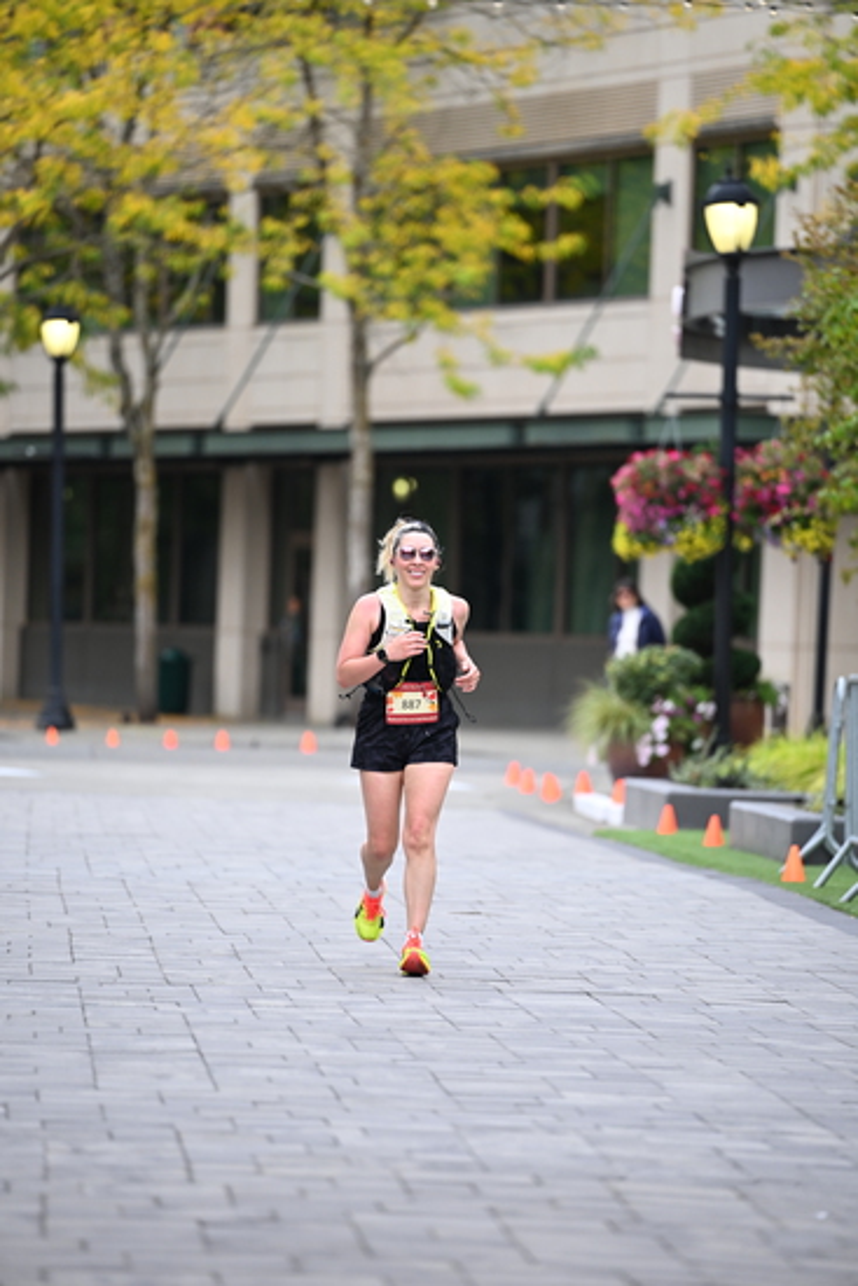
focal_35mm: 200
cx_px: 429
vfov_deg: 10.3
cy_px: 643
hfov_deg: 6.9
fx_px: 7145
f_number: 2.8
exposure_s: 1/1250
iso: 640
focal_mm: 200
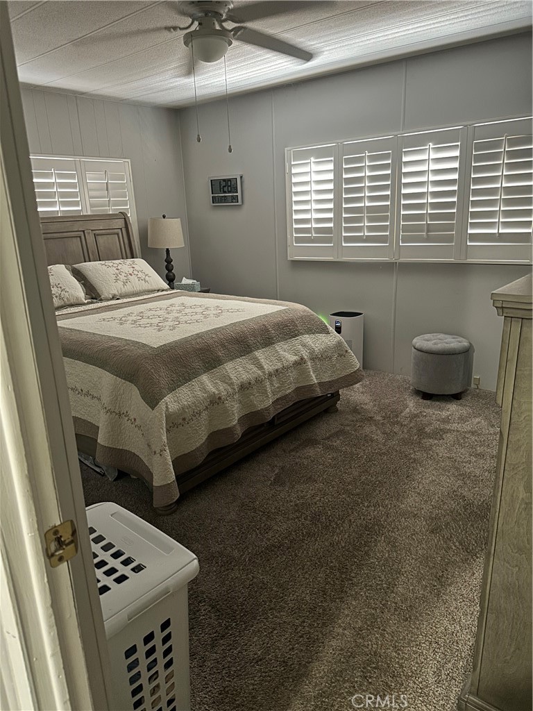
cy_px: 356
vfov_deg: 71.6
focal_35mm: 24
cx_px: 266
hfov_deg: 56.8
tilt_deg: -15.1
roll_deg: +2.5
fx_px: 493
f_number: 1.78
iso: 800
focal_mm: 6.86
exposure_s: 1/40
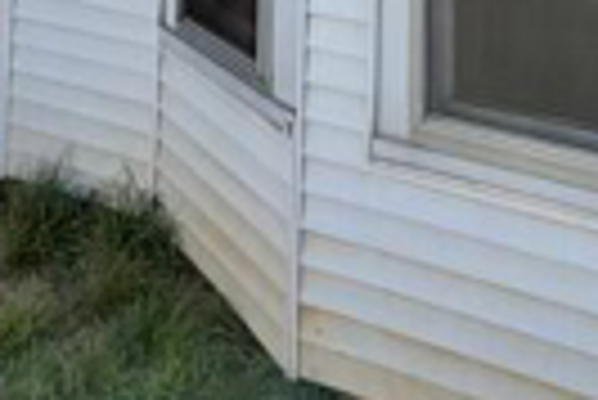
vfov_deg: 14.2
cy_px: -494
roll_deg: -0.5
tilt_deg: +7.3
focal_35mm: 73
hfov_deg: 27.3
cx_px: 456
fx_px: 1214
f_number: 2.2
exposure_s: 1/770
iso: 32
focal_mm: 2.22
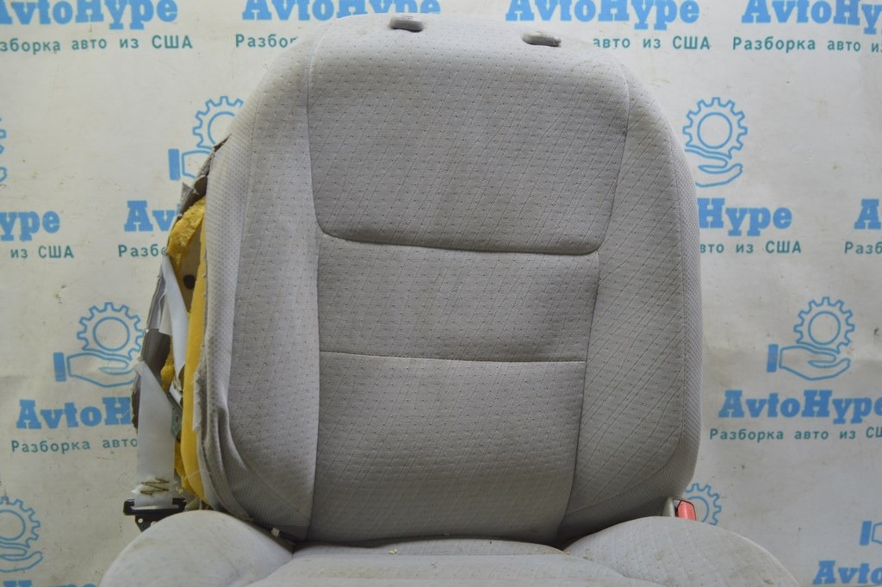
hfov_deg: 62.0
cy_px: 294
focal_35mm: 30
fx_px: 734
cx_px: 441
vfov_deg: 43.5
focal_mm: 20
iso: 400
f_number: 5.6
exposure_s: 1/20
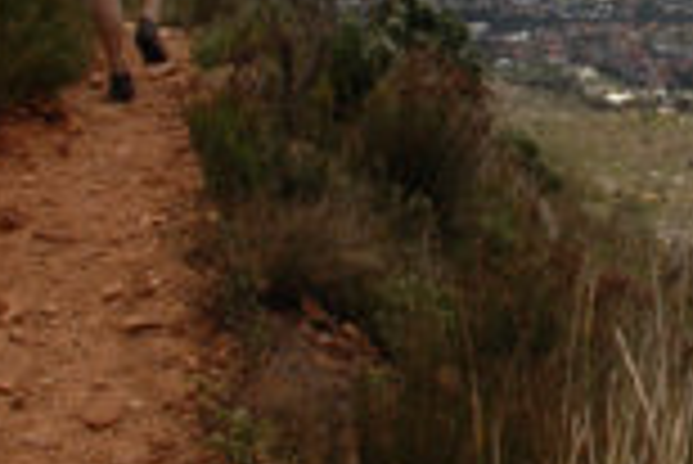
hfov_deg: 23.2
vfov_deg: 15.7
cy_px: -88
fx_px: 1618
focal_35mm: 84
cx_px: 693
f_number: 16
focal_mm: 18
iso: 200
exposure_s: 1/125
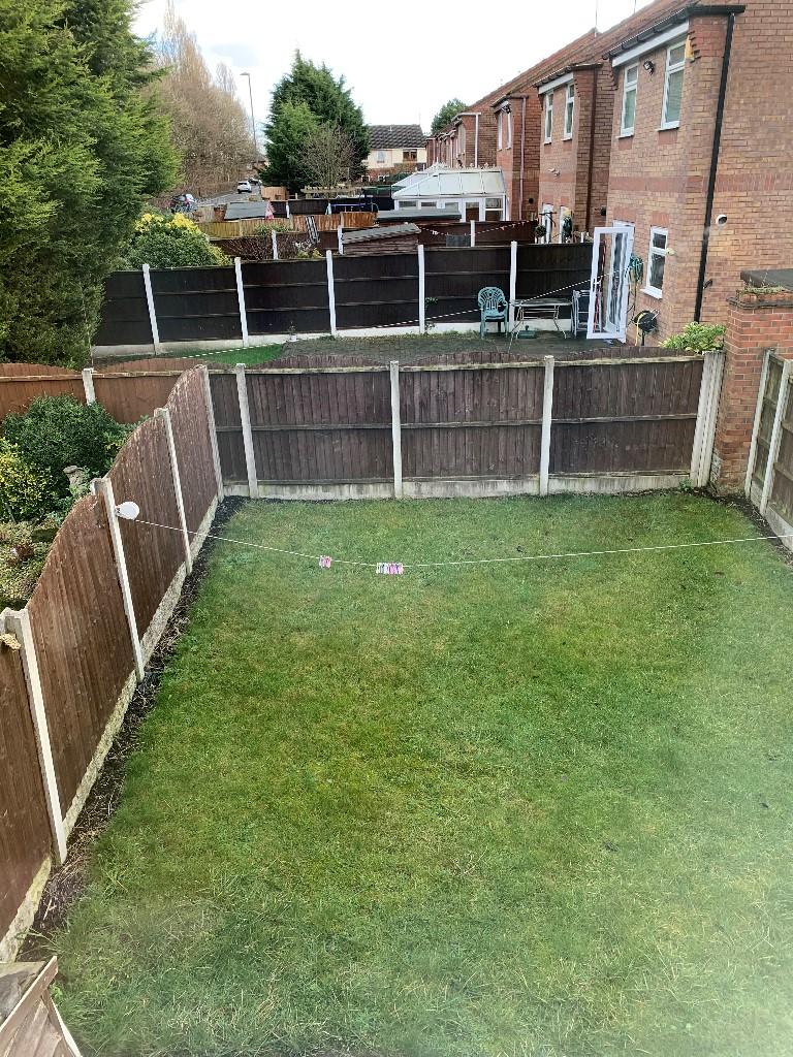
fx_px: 794
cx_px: 396
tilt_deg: -22.2
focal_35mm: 26
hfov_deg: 53.1
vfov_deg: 67.3
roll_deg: +1.8
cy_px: 528
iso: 32
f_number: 1.8
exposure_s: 1/122
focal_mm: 4.25
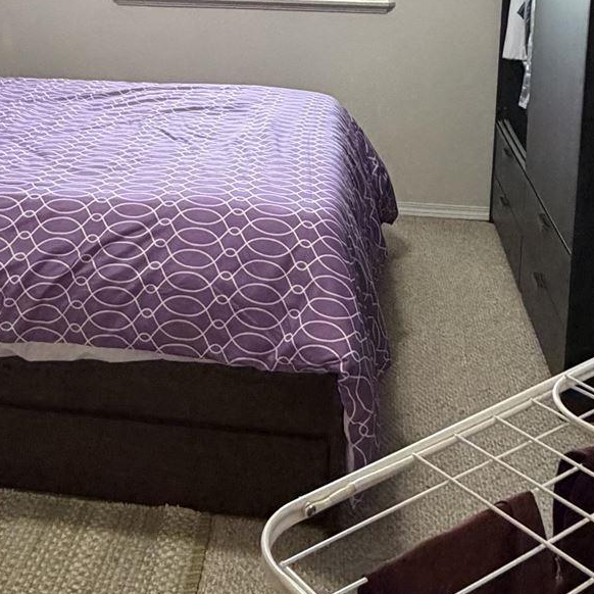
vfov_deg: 32.5
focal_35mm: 49
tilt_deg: -9.0
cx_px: 233
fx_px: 951
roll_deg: -0.8
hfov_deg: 34.5
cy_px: 35
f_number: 2.2
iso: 500
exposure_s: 1/60
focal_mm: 2.22
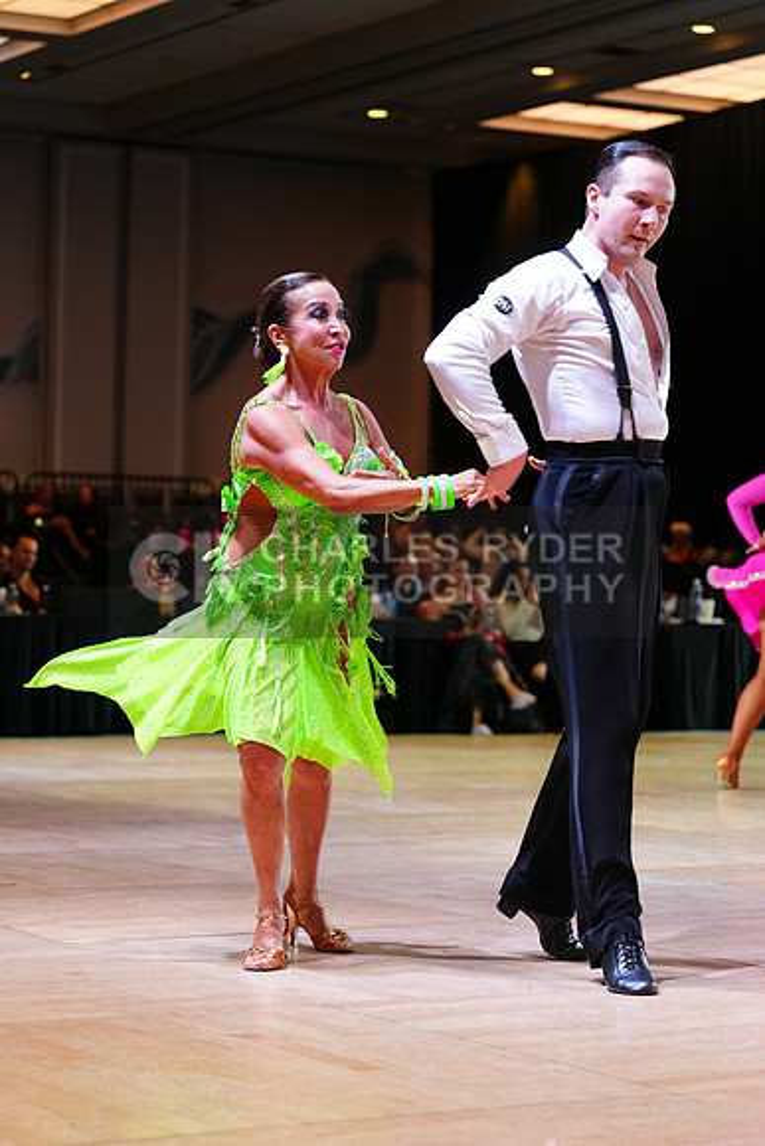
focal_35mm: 88
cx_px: 382
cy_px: 573
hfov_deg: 15.5
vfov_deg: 23.1
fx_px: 2803
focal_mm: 88
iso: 2500
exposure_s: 1/250
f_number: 4
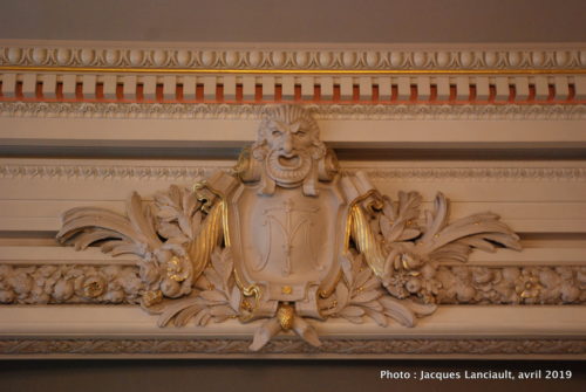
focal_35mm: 66
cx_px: 293
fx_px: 1076
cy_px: 196
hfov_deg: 30.5
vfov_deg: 20.7
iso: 1000
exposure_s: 1/13
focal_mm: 44
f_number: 4.5
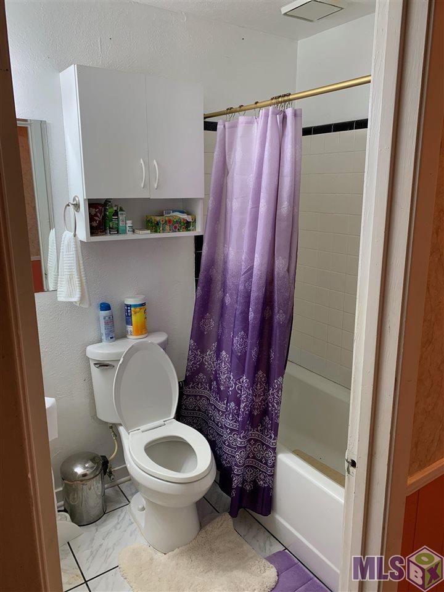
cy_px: 296
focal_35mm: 26
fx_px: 445
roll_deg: -0.2
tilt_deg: -13.9
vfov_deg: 67.3
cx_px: 222
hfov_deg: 53.1
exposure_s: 1/60
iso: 64
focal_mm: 4.25
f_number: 1.8
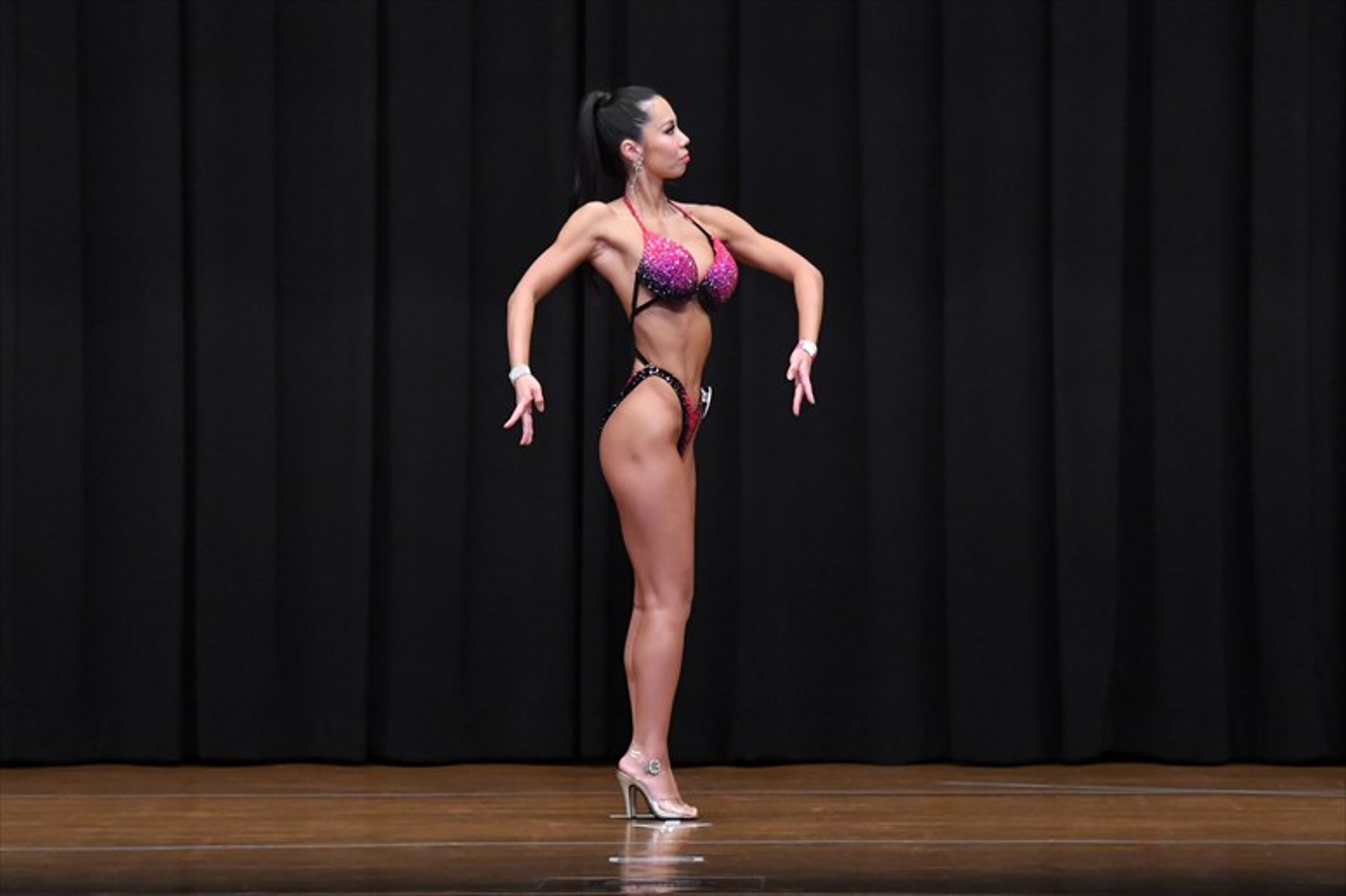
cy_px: 448
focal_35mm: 240
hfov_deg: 8.6
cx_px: 673
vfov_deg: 5.7
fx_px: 8969
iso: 6400
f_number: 5.6
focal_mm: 160
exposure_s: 1/400
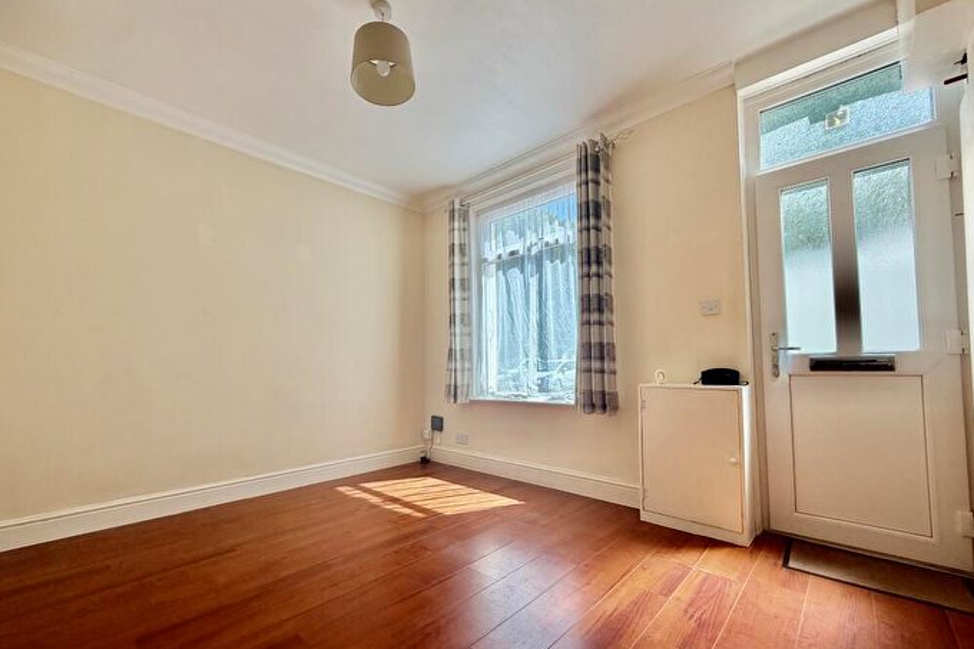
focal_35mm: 15
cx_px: 477
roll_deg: +0.7
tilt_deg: +3.5
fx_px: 406
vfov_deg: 77.1
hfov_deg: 100.4
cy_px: 352
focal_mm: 2.22
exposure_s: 1/186
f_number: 2.2
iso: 40
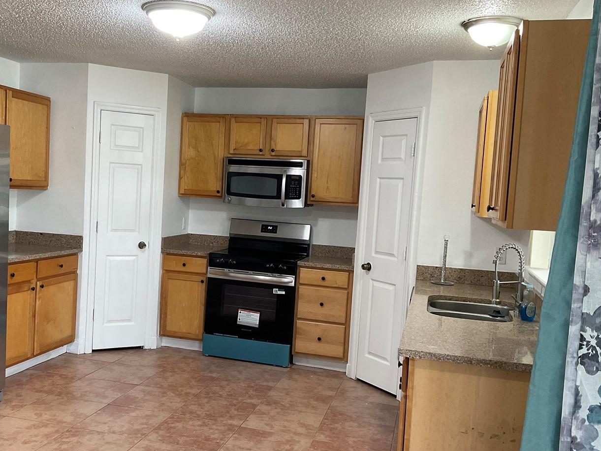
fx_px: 660
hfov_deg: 48.6
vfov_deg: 37.7
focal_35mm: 38
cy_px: 239
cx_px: 236
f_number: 1.8
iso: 64
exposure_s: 1/60
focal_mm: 3
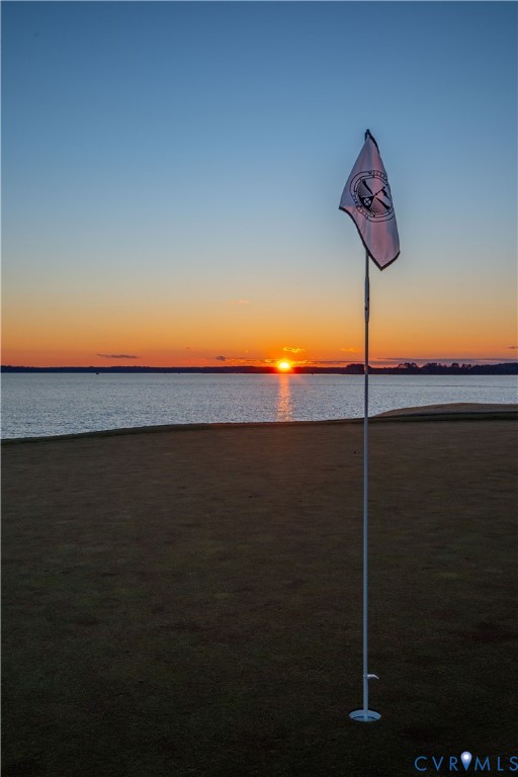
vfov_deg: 54.4
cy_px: 388
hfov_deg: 37.9
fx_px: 755
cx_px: 259
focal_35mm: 35
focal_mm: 35
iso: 320
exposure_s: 1/125
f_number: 11
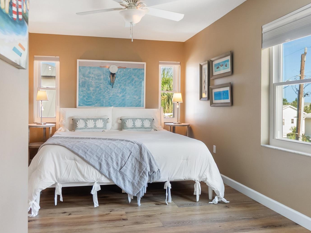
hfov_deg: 63.4
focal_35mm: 28
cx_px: 144
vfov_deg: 49.7
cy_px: 118
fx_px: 252
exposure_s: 1/90
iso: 1250
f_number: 4
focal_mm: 17
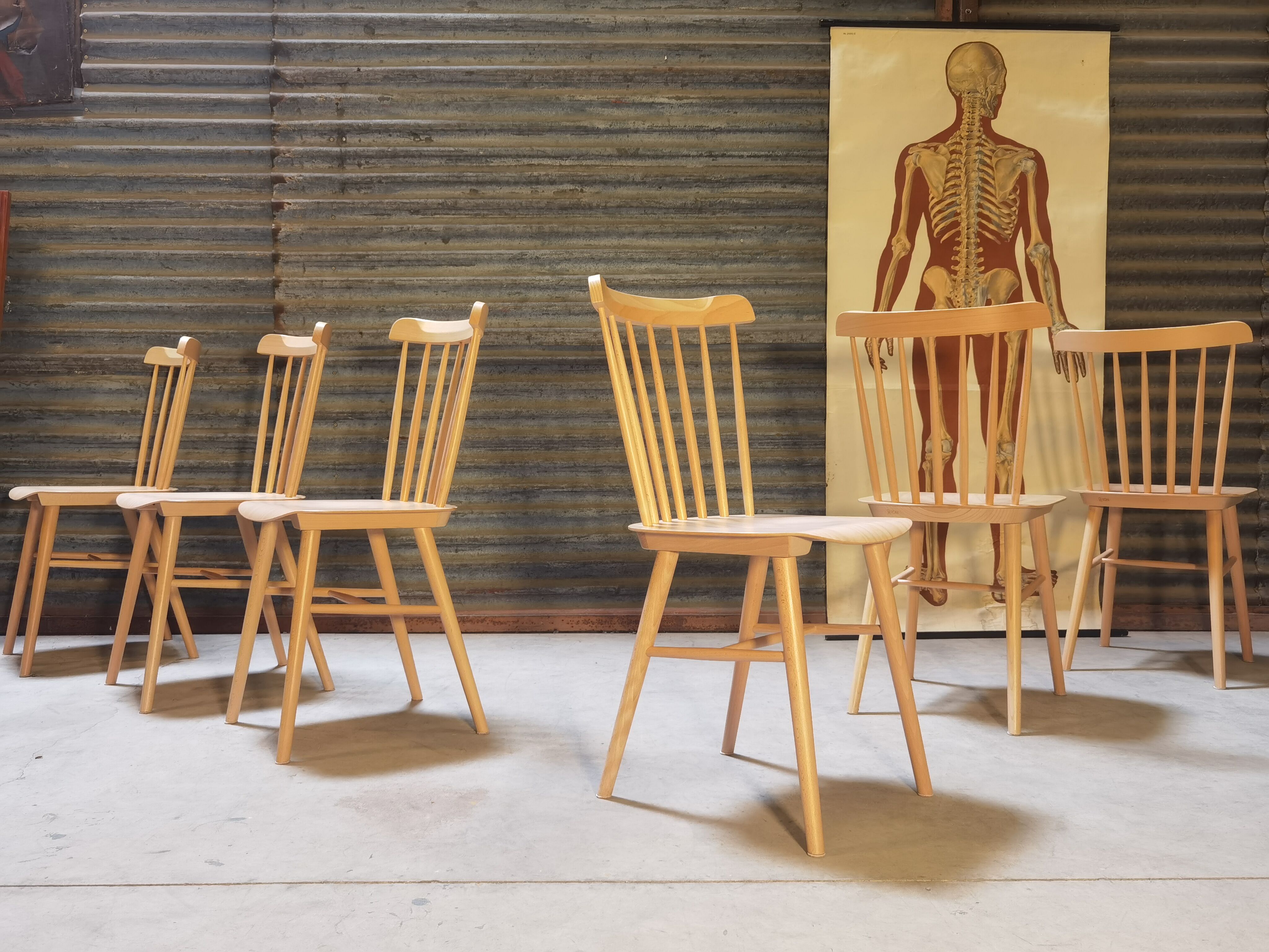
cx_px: 634
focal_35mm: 30
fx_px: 1100
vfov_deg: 46.8
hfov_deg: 60.0
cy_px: 476
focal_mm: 6.71
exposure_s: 1/50
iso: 250
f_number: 1.9
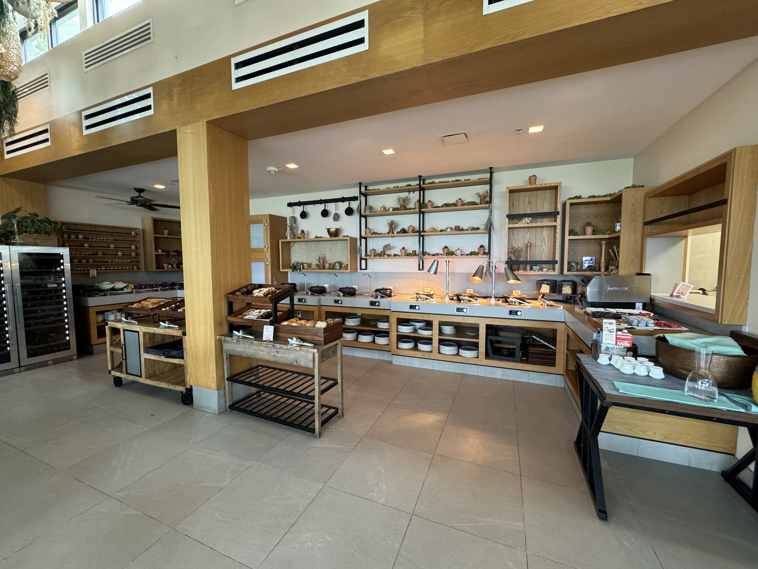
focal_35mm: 14
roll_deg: -0.2
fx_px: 307
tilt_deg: -5.1
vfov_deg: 85.7
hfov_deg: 102.1
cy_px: 284
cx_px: 379
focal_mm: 2.22
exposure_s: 1/60
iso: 250
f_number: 2.2
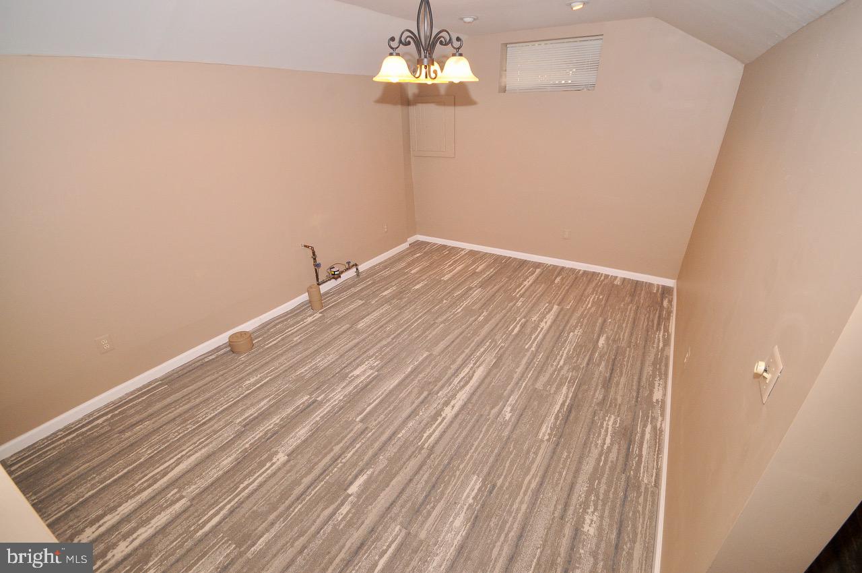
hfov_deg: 100.5
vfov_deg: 77.2
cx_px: 431
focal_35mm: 15
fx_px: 359
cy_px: 286
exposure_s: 1/60
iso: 640
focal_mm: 10
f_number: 6.3
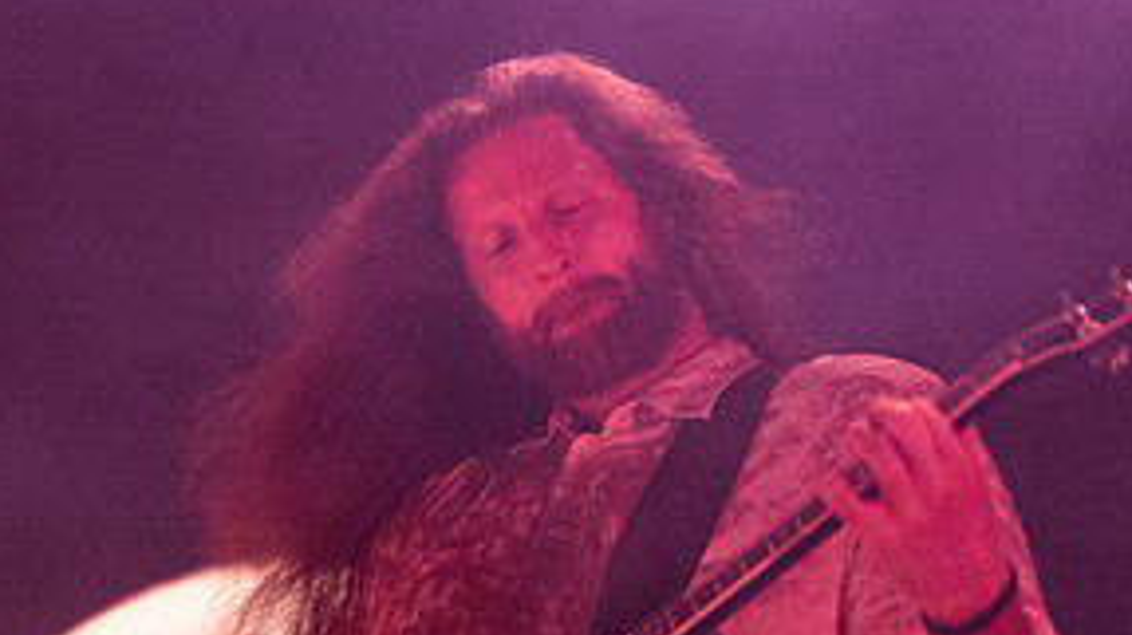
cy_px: 498
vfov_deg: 9.6
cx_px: 125
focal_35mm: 126
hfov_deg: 16.8
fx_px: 3780
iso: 2500
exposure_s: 1/125
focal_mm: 48
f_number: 3.2
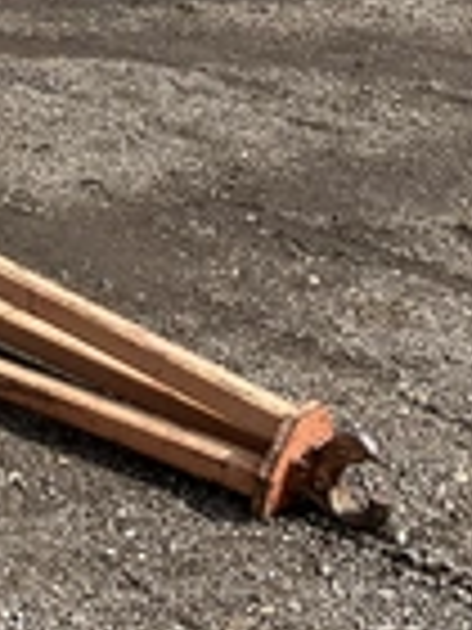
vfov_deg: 23.5
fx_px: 1509
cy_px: 230
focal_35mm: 83
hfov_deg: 16.7
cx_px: -153
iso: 25
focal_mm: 3
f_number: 1.8
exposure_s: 1/1626
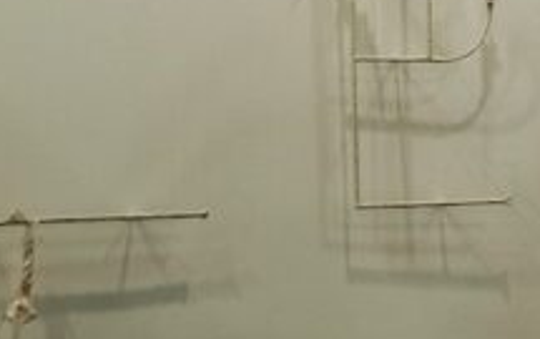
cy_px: -78
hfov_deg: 15.3
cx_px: 266
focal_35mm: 136
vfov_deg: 9.5
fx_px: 2004
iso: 32
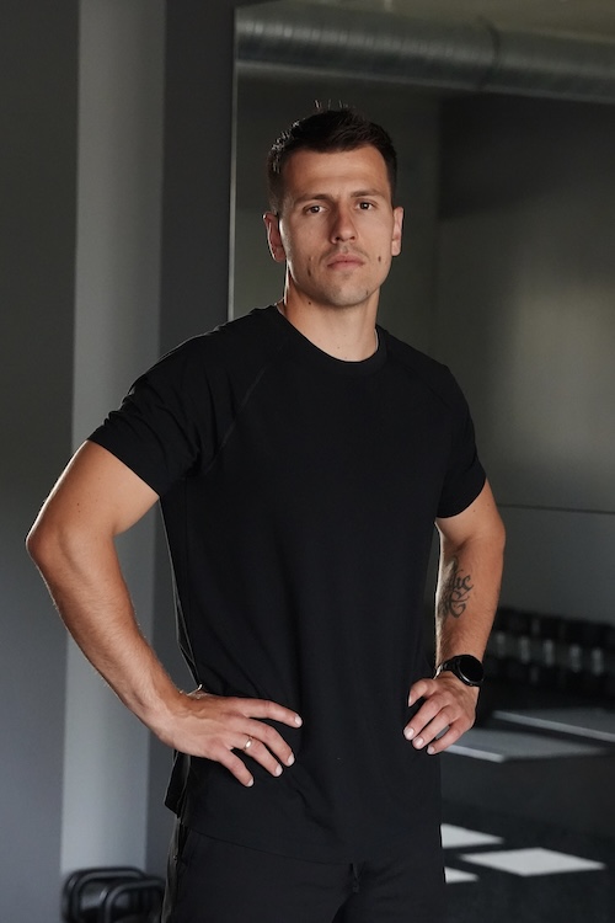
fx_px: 1794
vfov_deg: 28.8
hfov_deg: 19.5
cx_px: 308
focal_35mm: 70
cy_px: 462
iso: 8000
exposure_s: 1/160
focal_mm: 70
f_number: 4
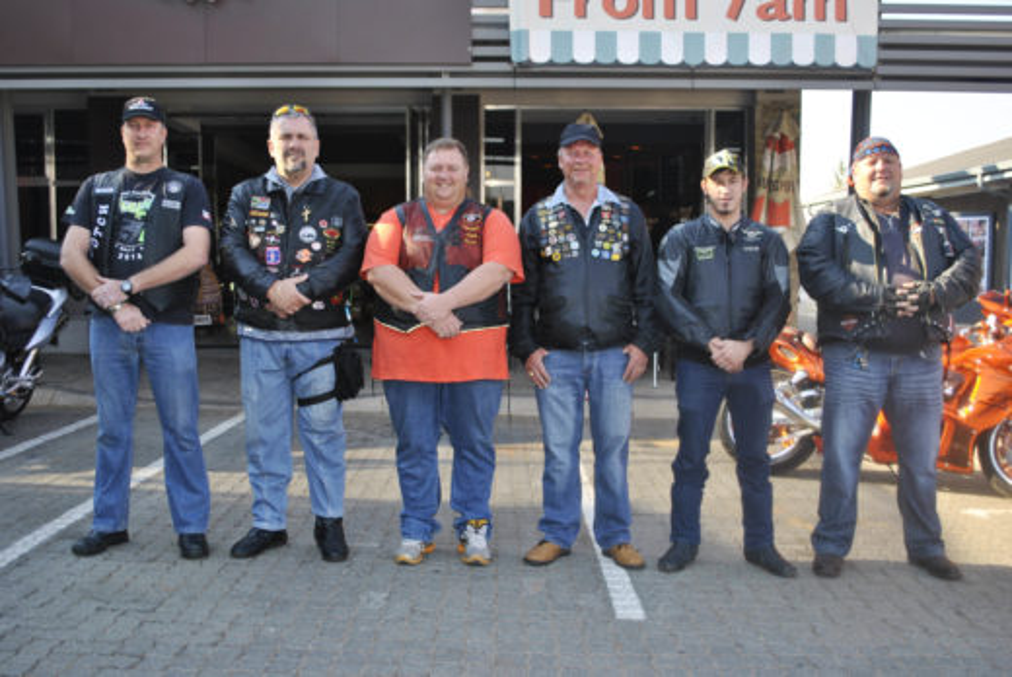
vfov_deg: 34.3
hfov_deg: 49.5
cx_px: 506
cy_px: 338
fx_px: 1098
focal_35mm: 39
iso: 100
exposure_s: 1/160
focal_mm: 26
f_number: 4.2
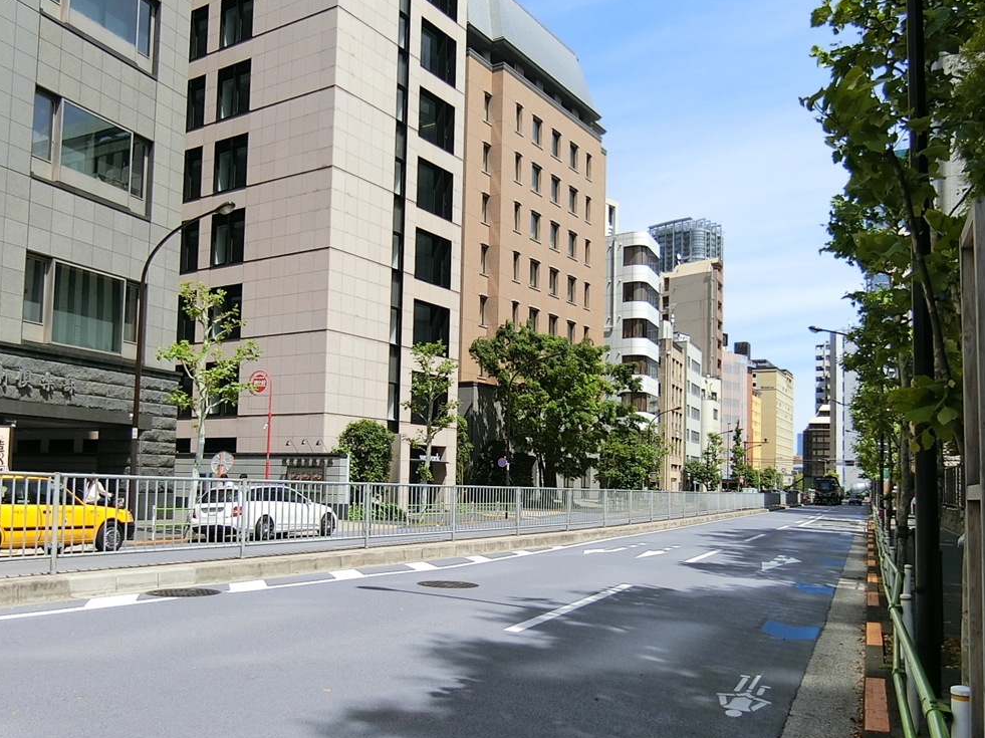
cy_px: 437
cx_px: 477
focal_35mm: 31
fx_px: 882
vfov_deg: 45.2
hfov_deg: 58.4
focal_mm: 4.06
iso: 80
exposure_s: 1/200
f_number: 6.9
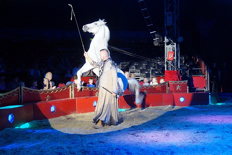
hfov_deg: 37.9
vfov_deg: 25.7
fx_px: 338
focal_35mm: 52
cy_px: 78
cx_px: 116
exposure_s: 1/160
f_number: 5
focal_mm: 35
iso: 1600
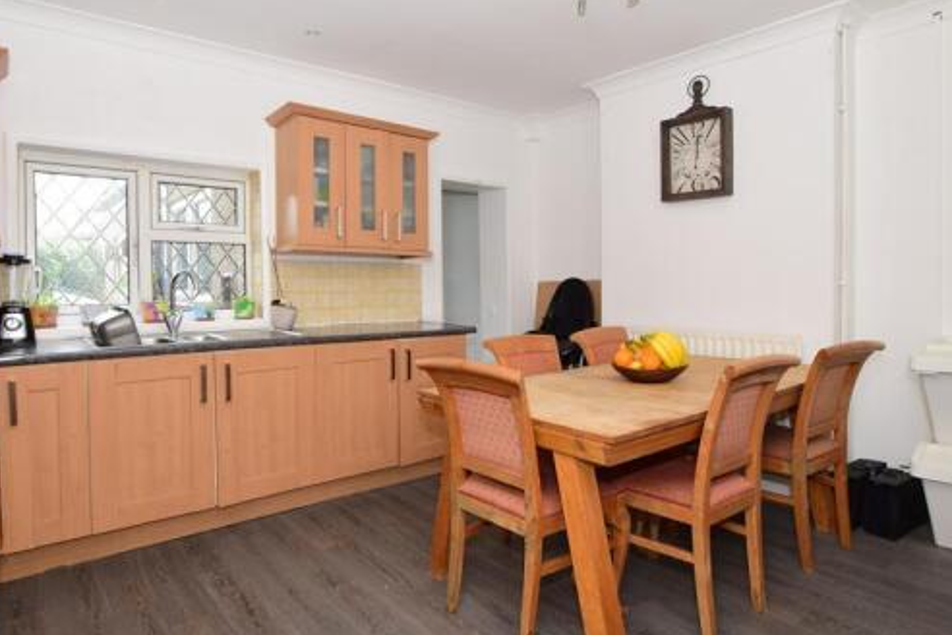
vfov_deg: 61.8
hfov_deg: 83.8
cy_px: 291
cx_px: 431
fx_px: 529
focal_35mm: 20
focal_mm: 10
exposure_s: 1/60
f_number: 7.1
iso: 400
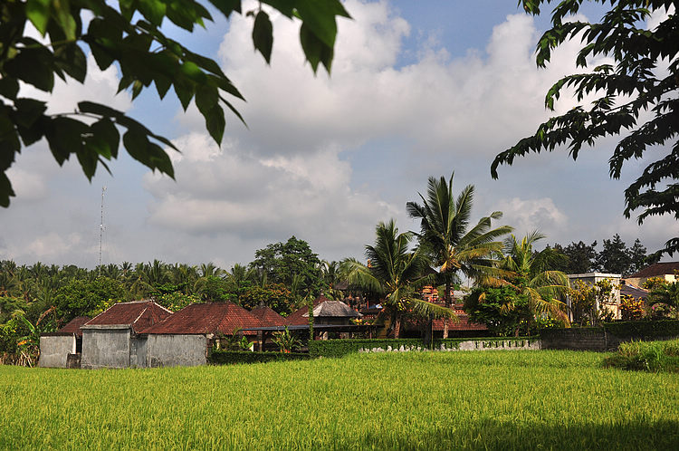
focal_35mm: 45
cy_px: 226
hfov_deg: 43.7
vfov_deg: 29.8
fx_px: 848
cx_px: 340
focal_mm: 30
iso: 200
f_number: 8
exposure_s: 1/1600
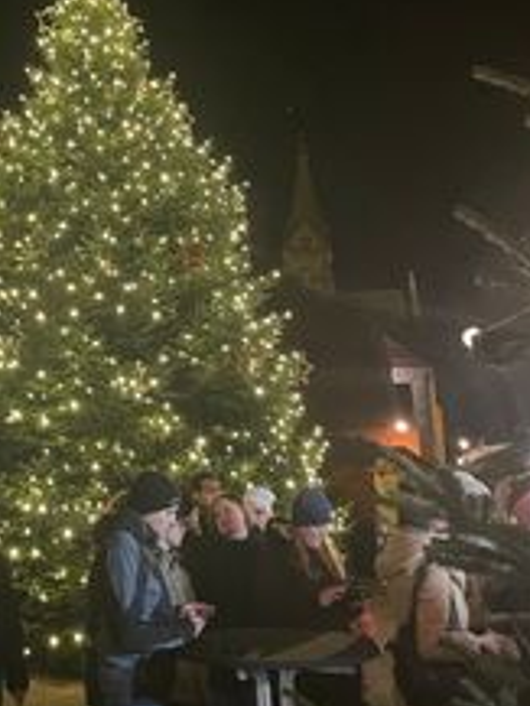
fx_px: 979
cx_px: 68
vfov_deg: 39.4
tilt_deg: +11.6
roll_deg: +0.4
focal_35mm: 48
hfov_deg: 29.2
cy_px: 264
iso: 800
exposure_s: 1/25
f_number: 1.6
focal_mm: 4.2
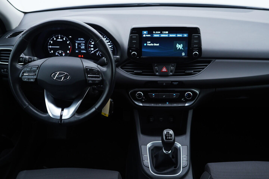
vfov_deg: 36.9
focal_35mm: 36
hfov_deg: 53.1
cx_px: 134
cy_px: 90
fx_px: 269
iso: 160
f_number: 2.8
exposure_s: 1/40
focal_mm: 24
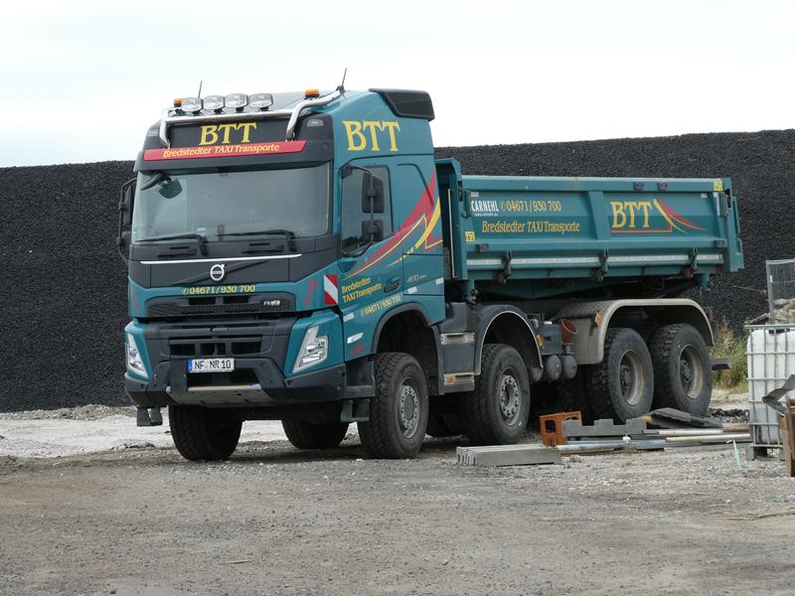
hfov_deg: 11.5
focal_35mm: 172
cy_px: 298
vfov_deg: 8.6
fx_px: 3950
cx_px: 398
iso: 80
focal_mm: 30.9
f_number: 5.6
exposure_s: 1/160
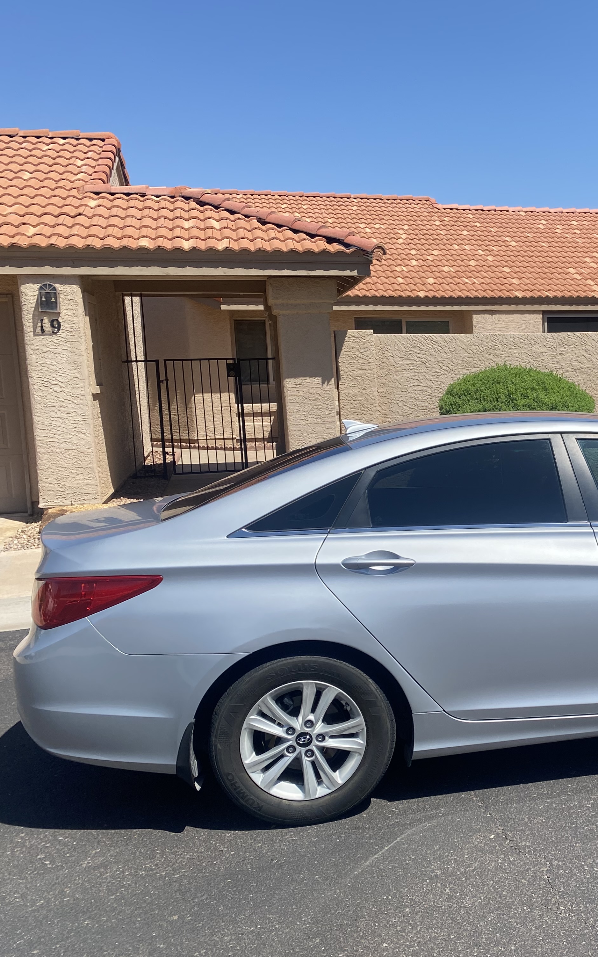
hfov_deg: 32.1
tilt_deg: -6.6
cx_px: 580
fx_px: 965
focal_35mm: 37
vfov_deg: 52.7
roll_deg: +1.5
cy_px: 482
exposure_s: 1/3497
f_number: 1.8
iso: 32
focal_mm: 4.25
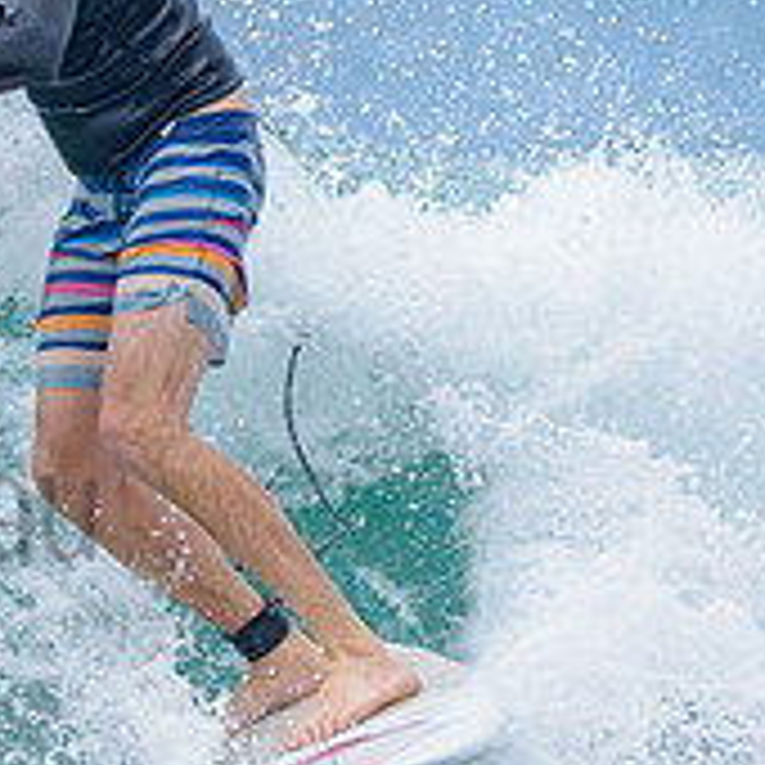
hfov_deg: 1.0
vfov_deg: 1.0
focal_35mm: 1781
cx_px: -462
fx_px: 44530
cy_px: 469
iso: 640
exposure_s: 1/2000
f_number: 5.6
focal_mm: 500
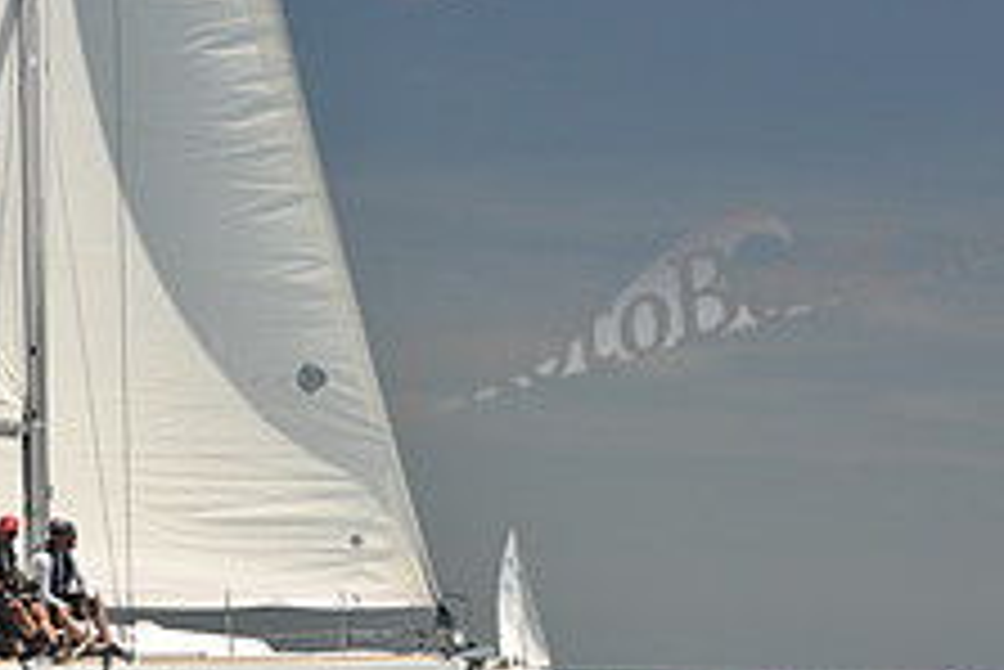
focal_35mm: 182
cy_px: 600
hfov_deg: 11.2
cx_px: 158
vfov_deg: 7.5
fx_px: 5079
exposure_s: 1/800
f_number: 6.3
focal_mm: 70
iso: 250
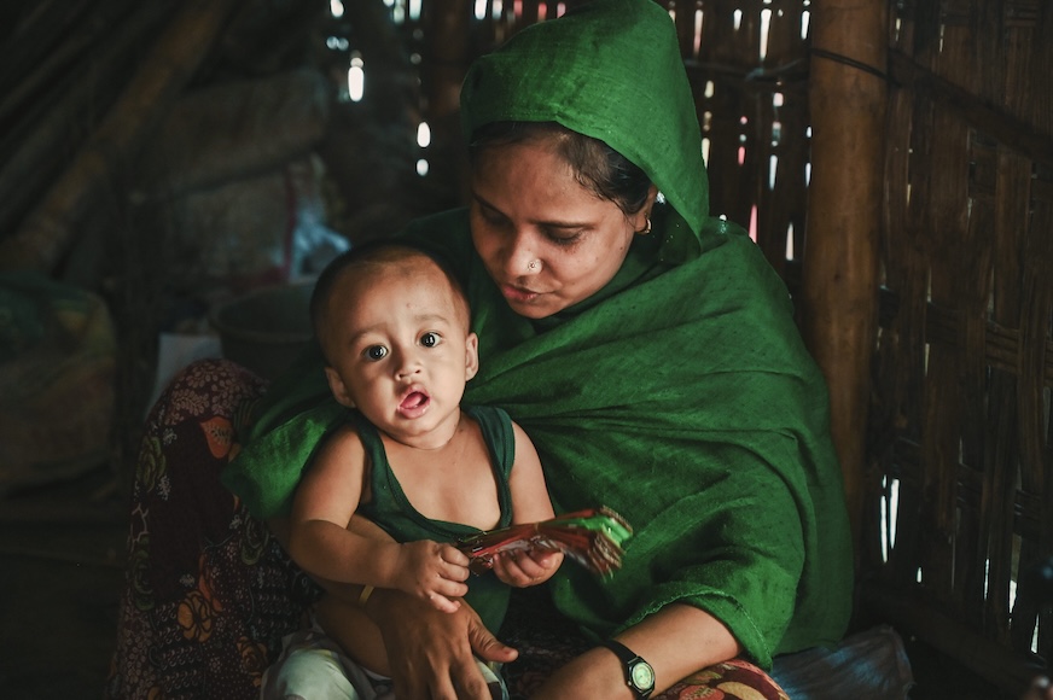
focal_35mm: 62
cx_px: 526
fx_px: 1812
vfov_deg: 21.9
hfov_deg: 32.4
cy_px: 350
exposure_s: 1/100
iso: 3200
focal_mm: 62
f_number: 4
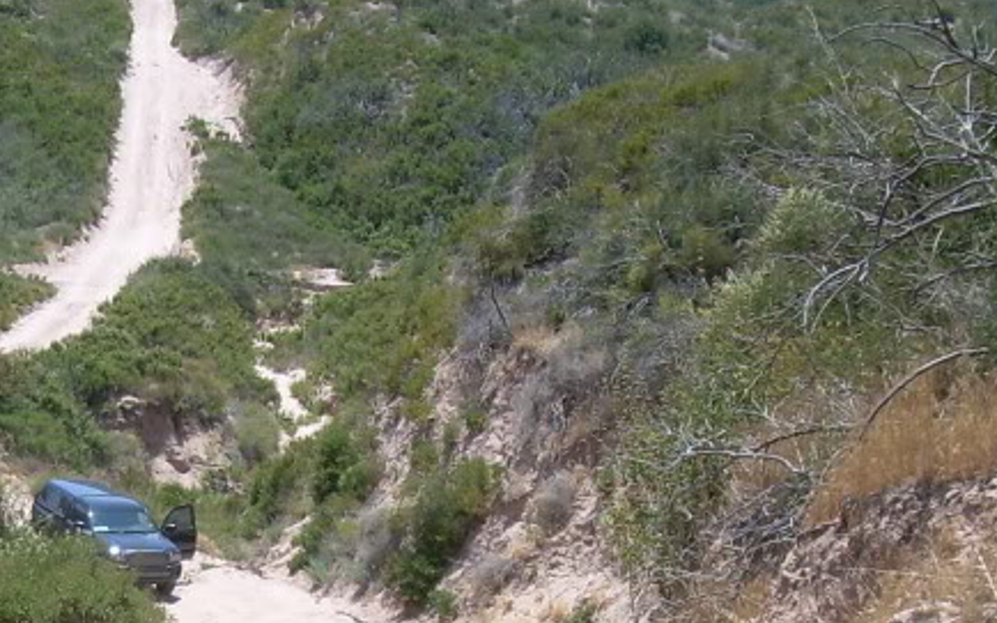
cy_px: 524
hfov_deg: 21.5
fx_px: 2581
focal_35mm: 95
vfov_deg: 13.7
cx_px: 145
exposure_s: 1/324
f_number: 4.6
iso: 50
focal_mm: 6.3
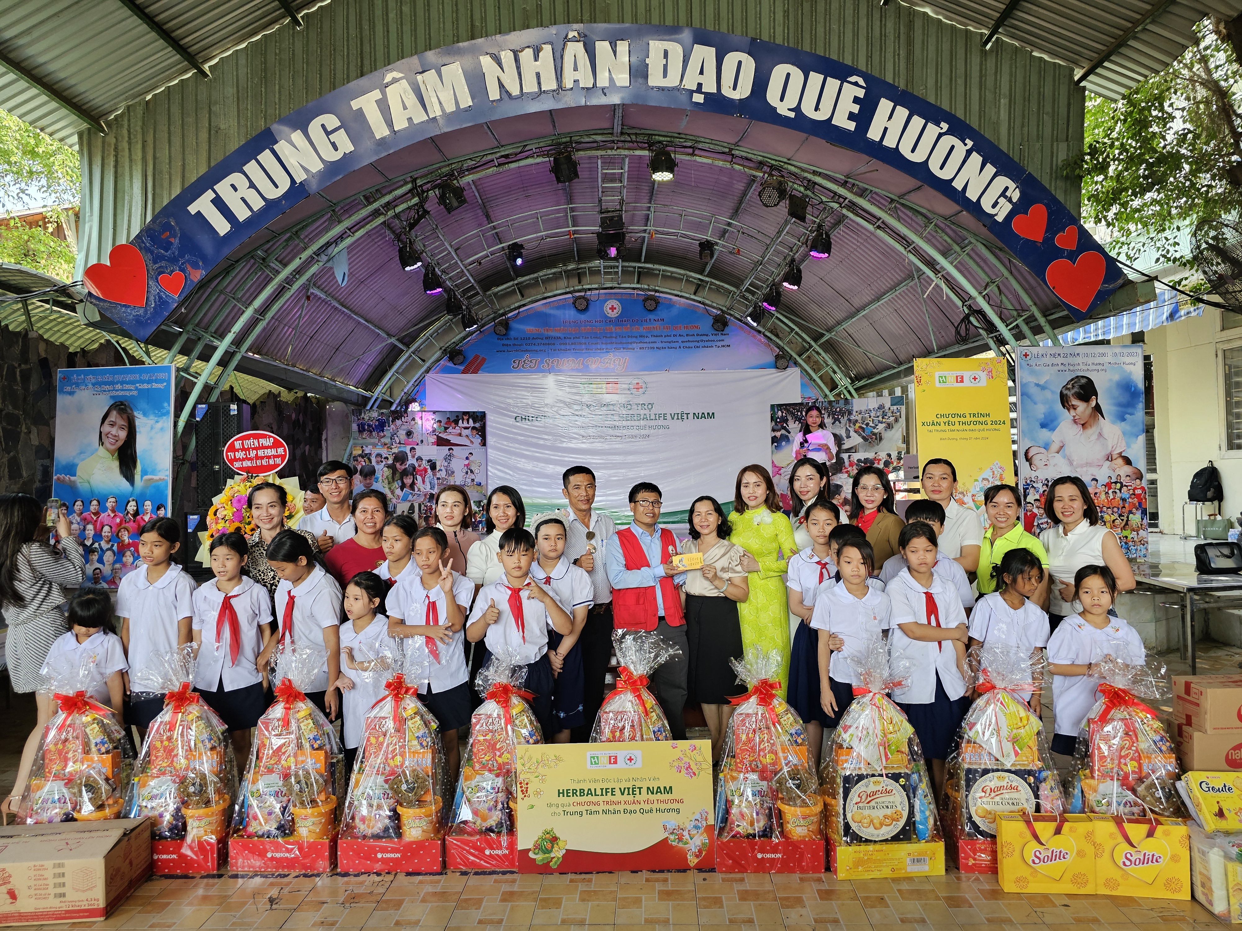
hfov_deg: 73.9
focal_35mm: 23
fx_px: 825
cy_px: 466
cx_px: 621
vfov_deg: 58.9
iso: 50
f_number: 1.7
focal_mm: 6.3
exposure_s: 1/74
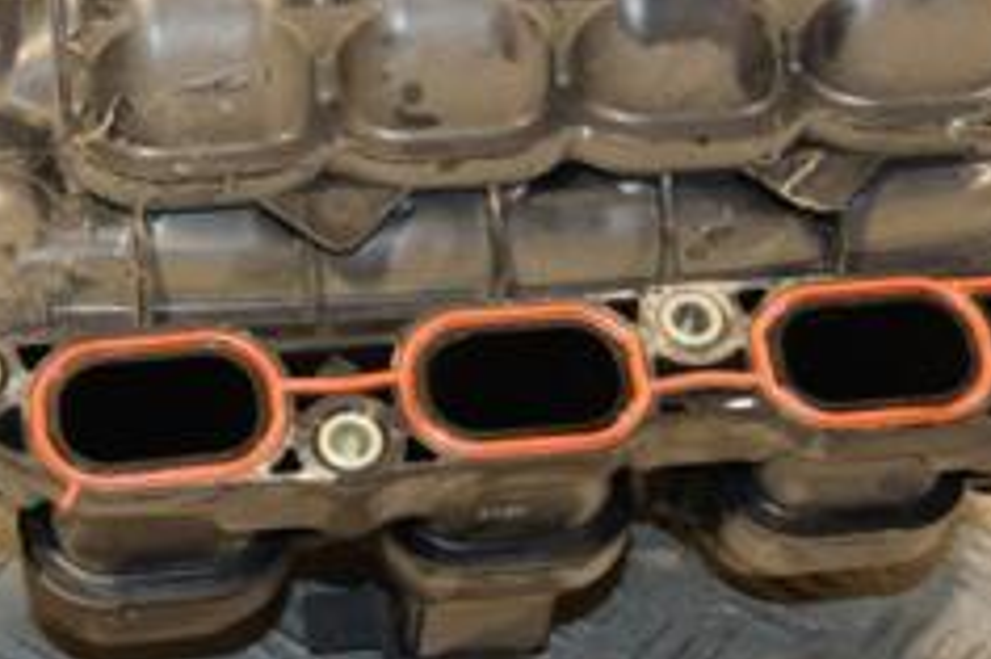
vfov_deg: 11.2
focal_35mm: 122
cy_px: 160
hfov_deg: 16.8
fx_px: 3356
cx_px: 466
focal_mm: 32
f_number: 5
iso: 800
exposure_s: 1/160
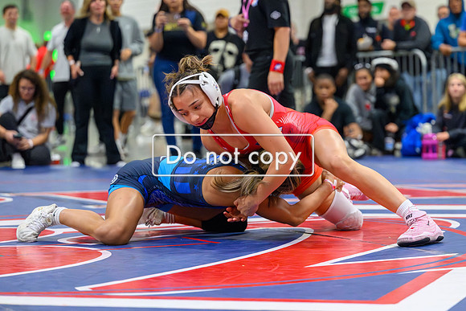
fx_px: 1503
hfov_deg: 17.6
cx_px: 274
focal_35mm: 116
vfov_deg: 11.8
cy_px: 124
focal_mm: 86
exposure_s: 1/800
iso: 10000
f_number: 2.8
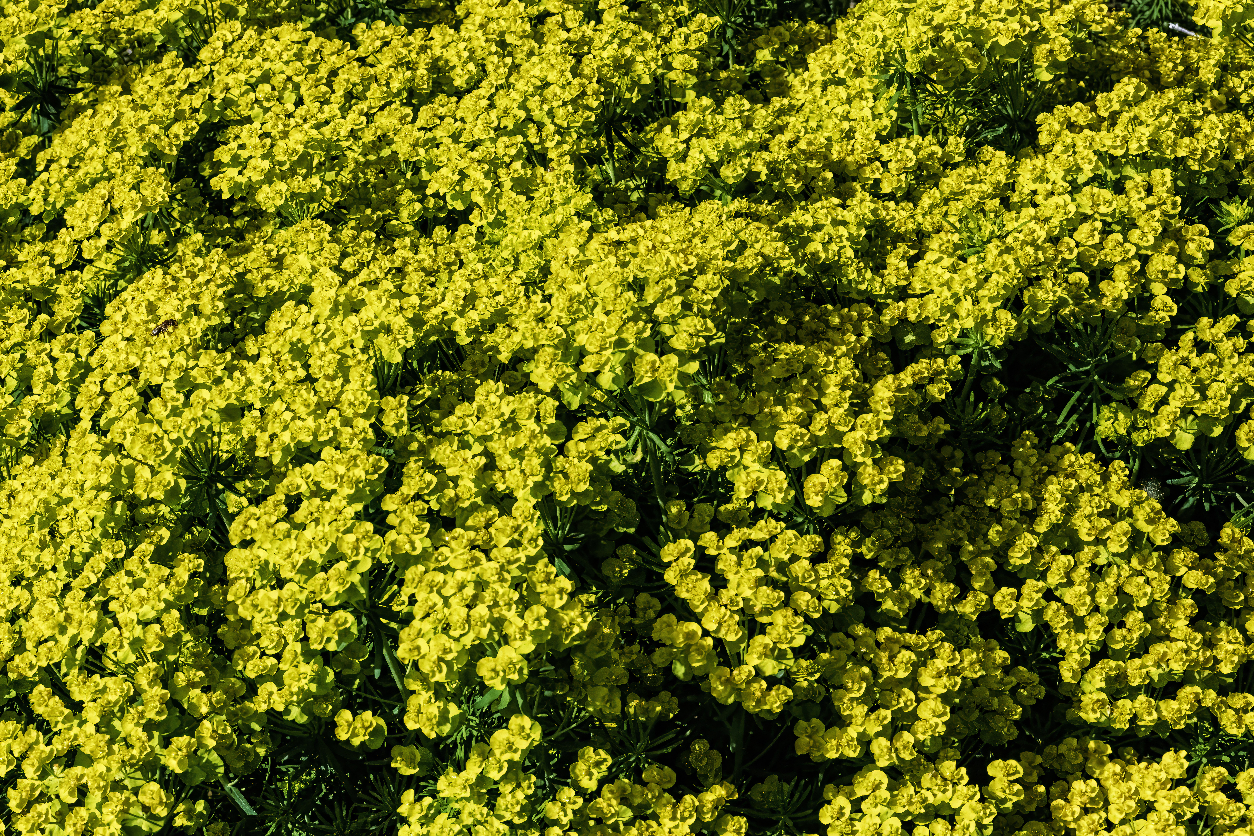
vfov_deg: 13.0
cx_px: 627
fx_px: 3657
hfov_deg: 19.5
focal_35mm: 105
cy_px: 418
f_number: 29
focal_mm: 105
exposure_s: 1/3200
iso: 16000
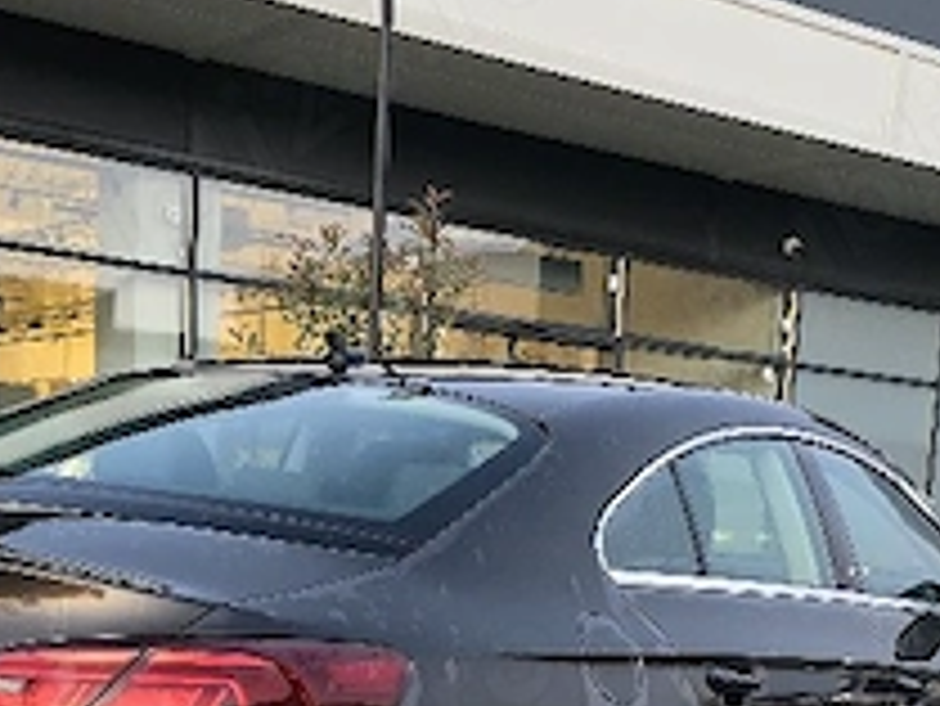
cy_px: 859
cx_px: 445
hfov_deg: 29.4
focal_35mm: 66
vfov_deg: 20.7
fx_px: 1793
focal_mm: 6.3
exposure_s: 1/101
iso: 1000
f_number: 1.7
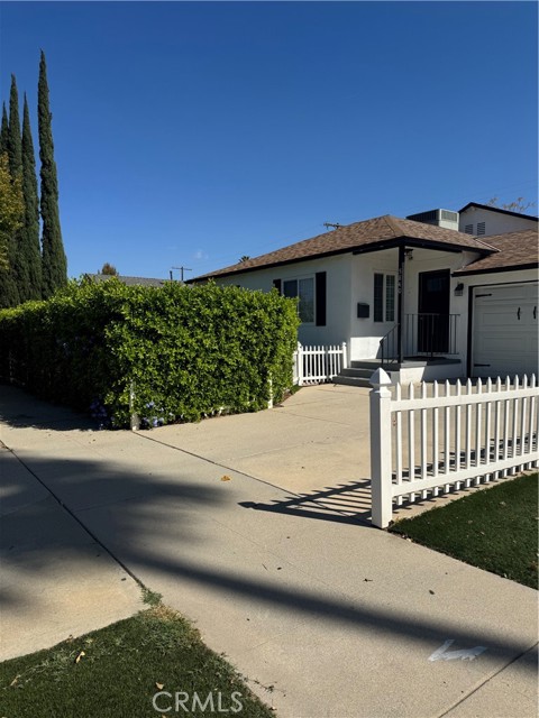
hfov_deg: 56.8
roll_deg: +1.9
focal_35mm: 24
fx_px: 498
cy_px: 359
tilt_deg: +0.1
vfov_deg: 71.6
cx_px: 270
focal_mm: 6.76
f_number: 1.78
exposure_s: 1/7937
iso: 80
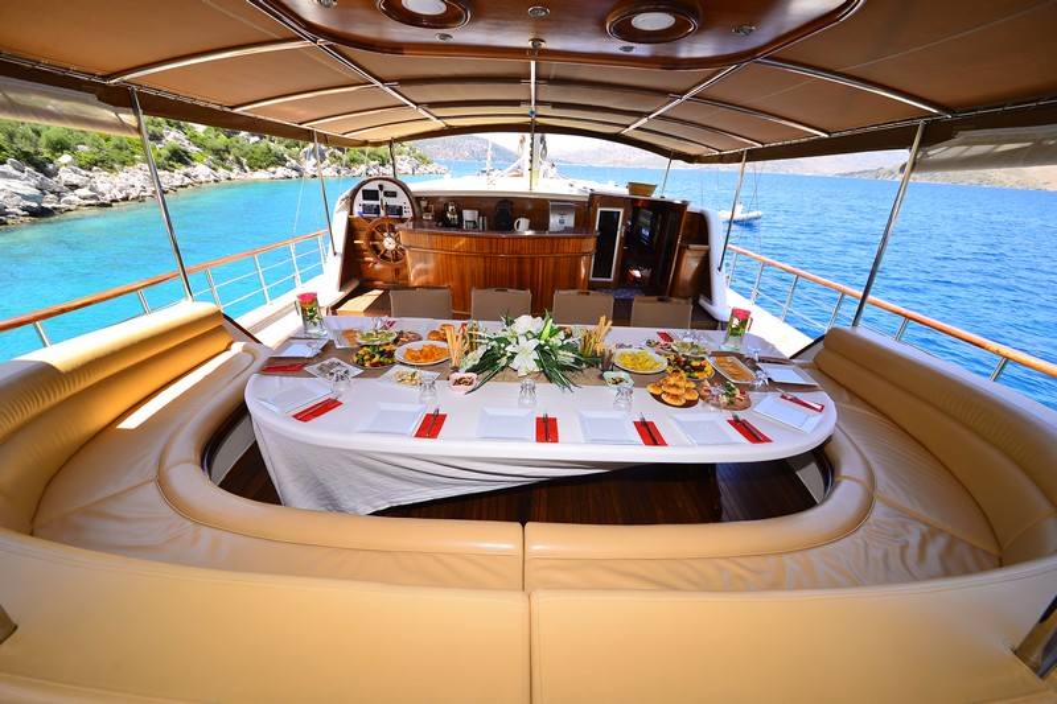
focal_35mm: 17
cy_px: 352
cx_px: 528
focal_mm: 17
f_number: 5
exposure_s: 1/100
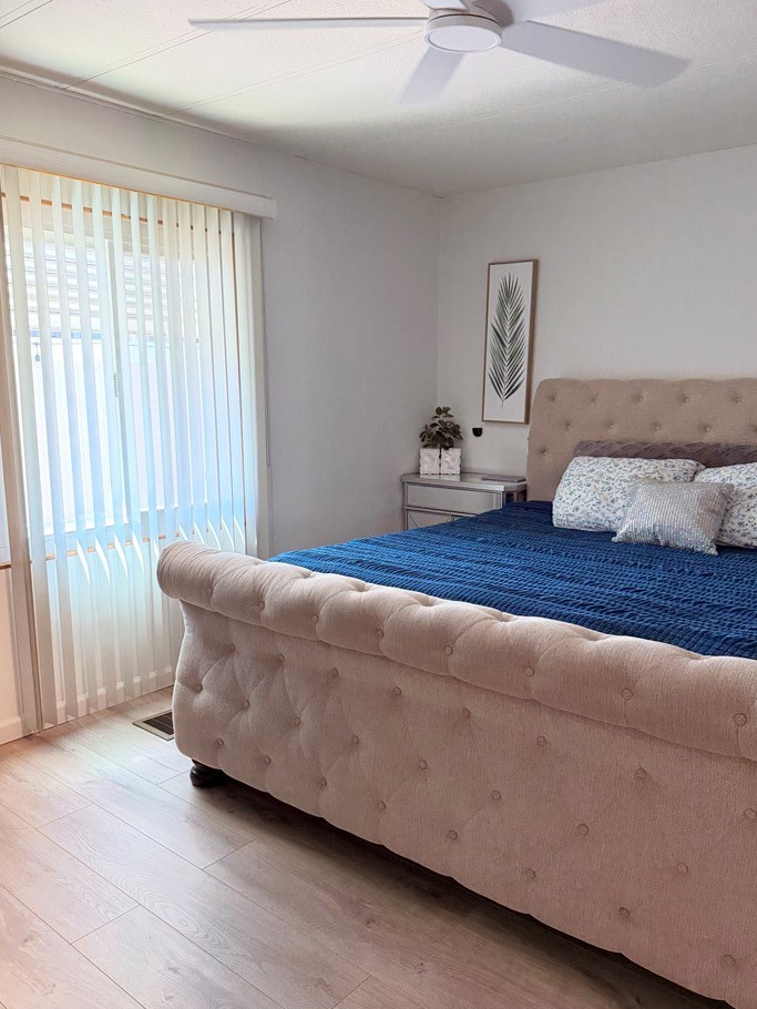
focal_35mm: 27
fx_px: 787
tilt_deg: -10.6
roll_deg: -0.9
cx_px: 418
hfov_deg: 51.3
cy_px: 510
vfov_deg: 65.3
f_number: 1.78
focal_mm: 6.76
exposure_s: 1/120
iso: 320
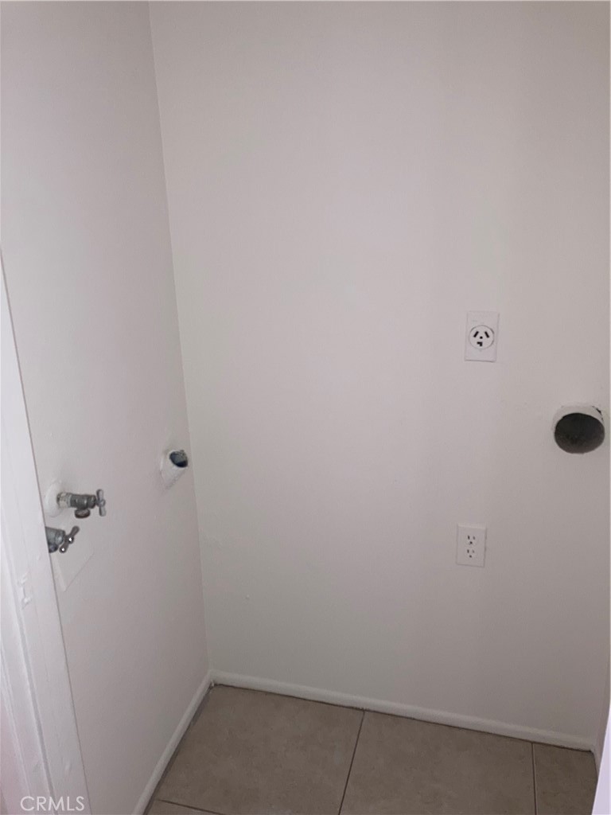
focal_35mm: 28
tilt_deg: -17.8
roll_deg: +1.7
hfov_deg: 49.7
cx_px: 306
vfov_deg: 63.4
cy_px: 408
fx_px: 659
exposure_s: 1/17
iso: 40
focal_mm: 3.99
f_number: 1.8
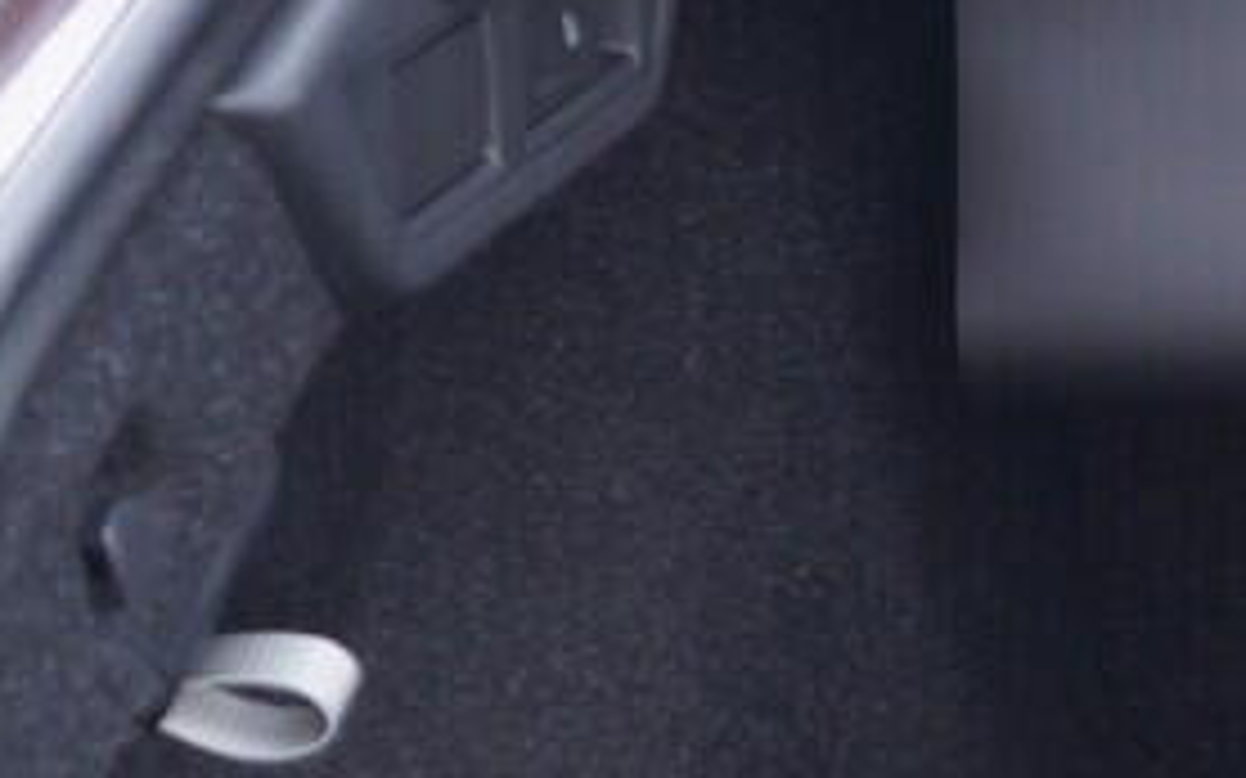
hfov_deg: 10.1
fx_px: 6485
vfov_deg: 6.9
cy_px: 346
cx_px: 2505
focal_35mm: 191
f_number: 2.8
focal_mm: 24
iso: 400
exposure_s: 1/40
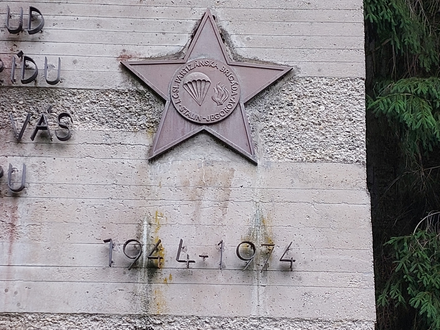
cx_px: 220
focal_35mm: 23
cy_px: 165
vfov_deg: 58.9
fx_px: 292
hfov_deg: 73.9
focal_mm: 5.06
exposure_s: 1/60
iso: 80
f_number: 1.8
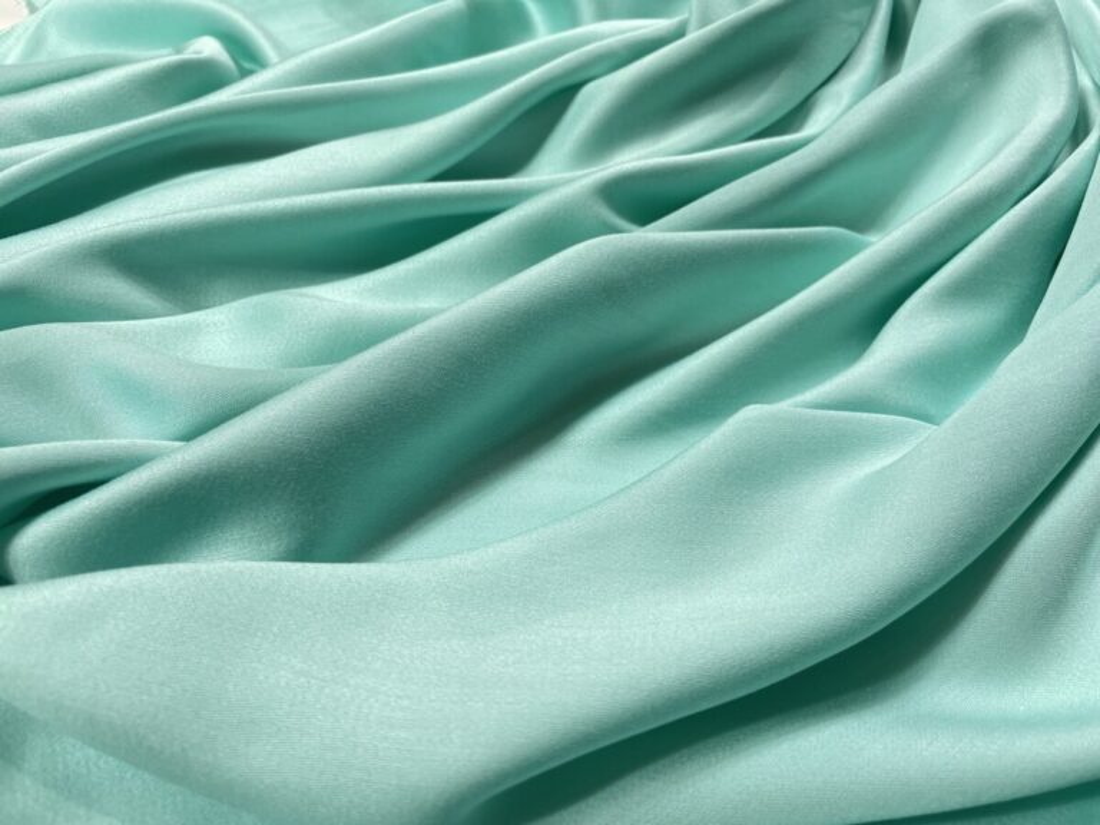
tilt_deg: -49.8
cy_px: 412
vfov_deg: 53.1
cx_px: 550
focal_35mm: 26
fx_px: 826
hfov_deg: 67.3
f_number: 1.6
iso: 80
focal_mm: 4.2
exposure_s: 1/100
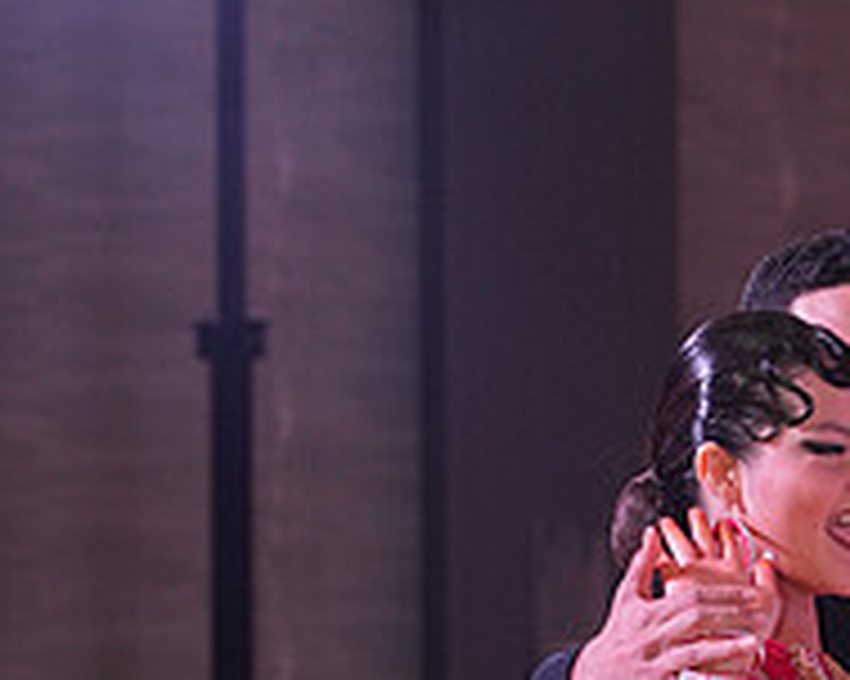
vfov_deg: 4.6
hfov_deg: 5.8
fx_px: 8398
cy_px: 1238
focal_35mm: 334
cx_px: 821
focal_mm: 116
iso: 2000
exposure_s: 1/200
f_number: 5.6
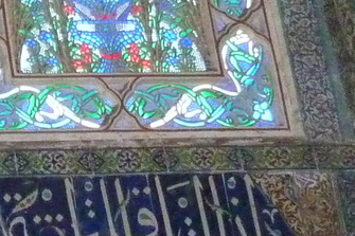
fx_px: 1813
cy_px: -259
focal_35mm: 184
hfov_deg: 9.9
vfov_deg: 7.1
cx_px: -489
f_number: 3.6
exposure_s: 1/60
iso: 1000
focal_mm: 6.1
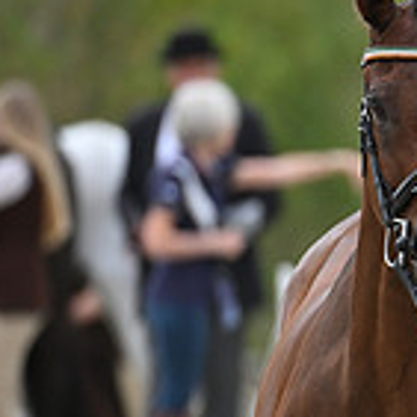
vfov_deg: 1.3
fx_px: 19094
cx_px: 793
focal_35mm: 1401
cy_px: 253
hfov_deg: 1.3
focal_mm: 400
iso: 720
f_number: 5.6
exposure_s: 1/1250
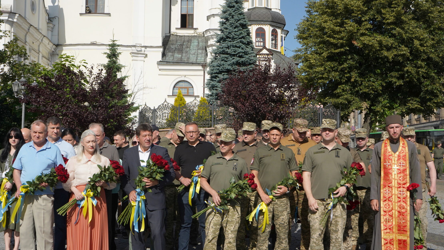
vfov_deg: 25.4
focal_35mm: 47
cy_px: 142
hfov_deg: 43.7
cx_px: 205
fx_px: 553
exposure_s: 1/3200
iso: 1000
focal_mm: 39
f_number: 8
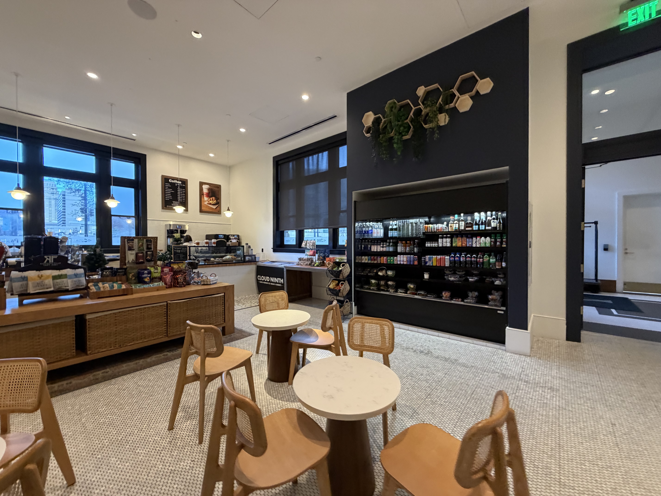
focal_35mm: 14
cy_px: 248
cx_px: 330
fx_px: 267
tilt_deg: -5.0
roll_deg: -1.3
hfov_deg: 102.1
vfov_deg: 85.7
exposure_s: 1/60
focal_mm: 2.22
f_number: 2.2
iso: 400
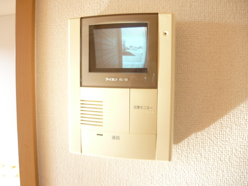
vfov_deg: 42.9
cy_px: 93
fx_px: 236
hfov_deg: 55.4
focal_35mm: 33
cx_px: 124
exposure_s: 1/40
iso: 100
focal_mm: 5.5
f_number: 2.8
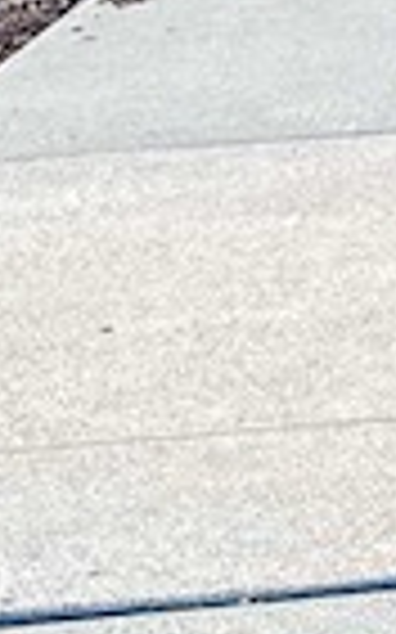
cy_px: -346
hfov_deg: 7.3
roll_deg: +1.2
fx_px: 2697
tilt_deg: -4.9
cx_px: 1228
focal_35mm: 156
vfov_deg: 12.7
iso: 32
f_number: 1.6
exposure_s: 1/1618
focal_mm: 5.1
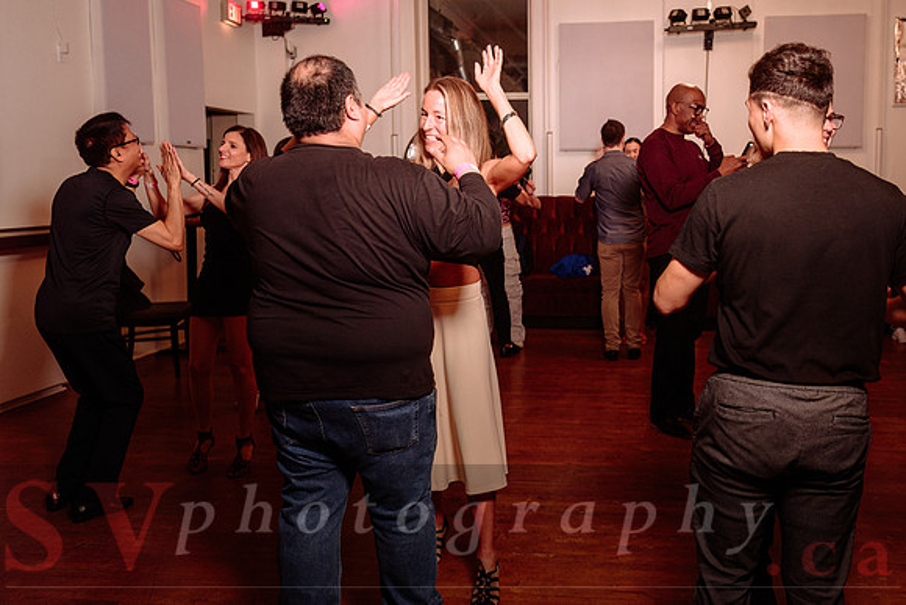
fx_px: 882
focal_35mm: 35
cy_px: 247
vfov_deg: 37.7
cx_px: 544
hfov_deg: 54.0
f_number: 2.8
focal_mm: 29
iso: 800
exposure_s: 1/160
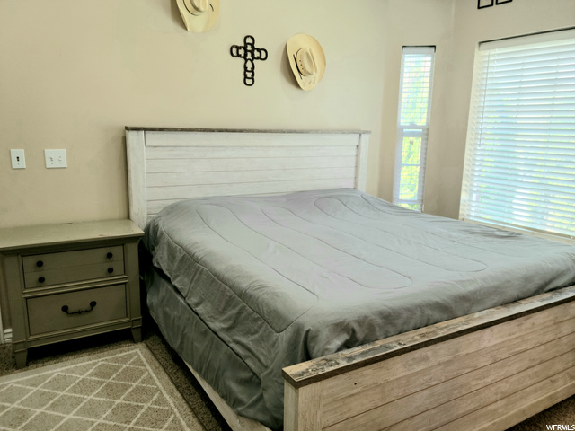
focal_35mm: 28
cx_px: 288
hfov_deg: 63.4
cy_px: 216
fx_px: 465
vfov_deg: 49.7
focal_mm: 5.9
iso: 80
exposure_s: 1/59.2
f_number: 2
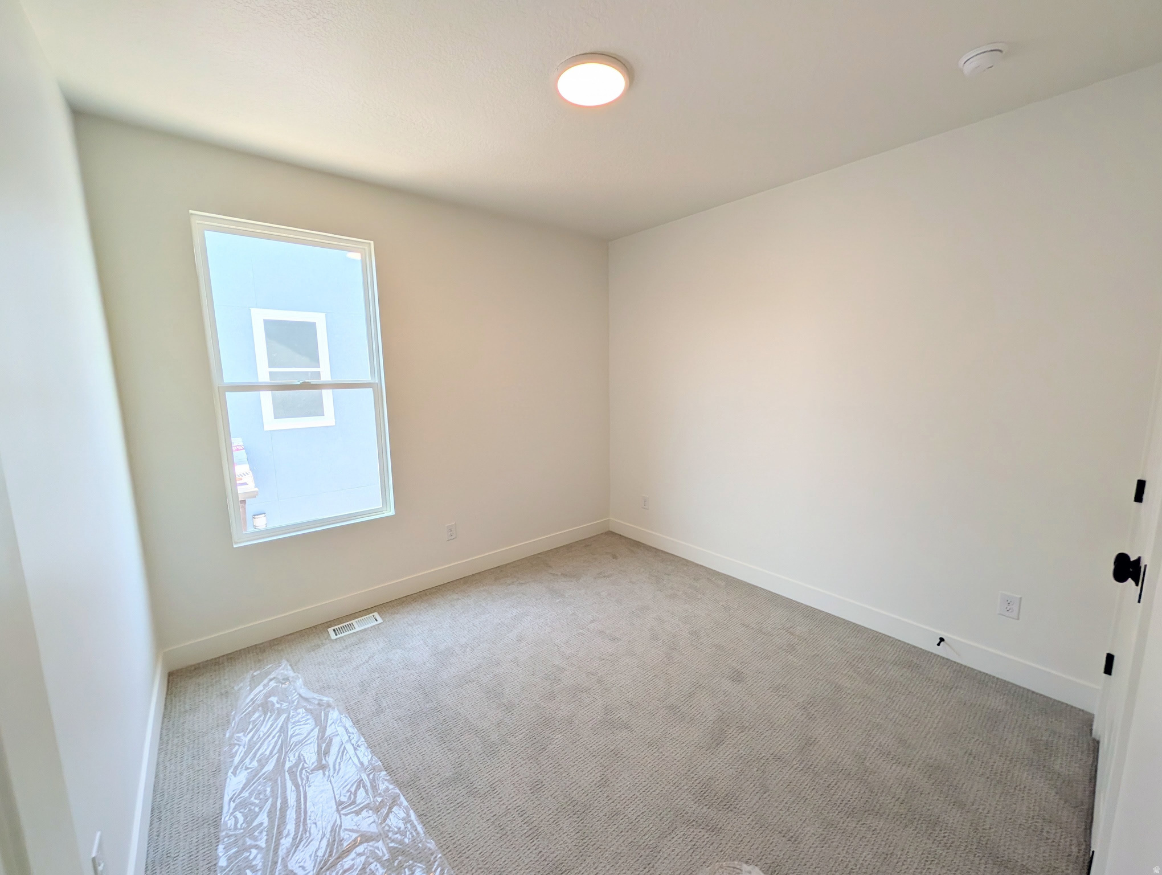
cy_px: 438
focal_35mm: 12
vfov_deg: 94.6
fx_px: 403
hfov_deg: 110.5
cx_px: 581
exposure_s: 1/750
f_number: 1.7
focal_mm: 2.02
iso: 46
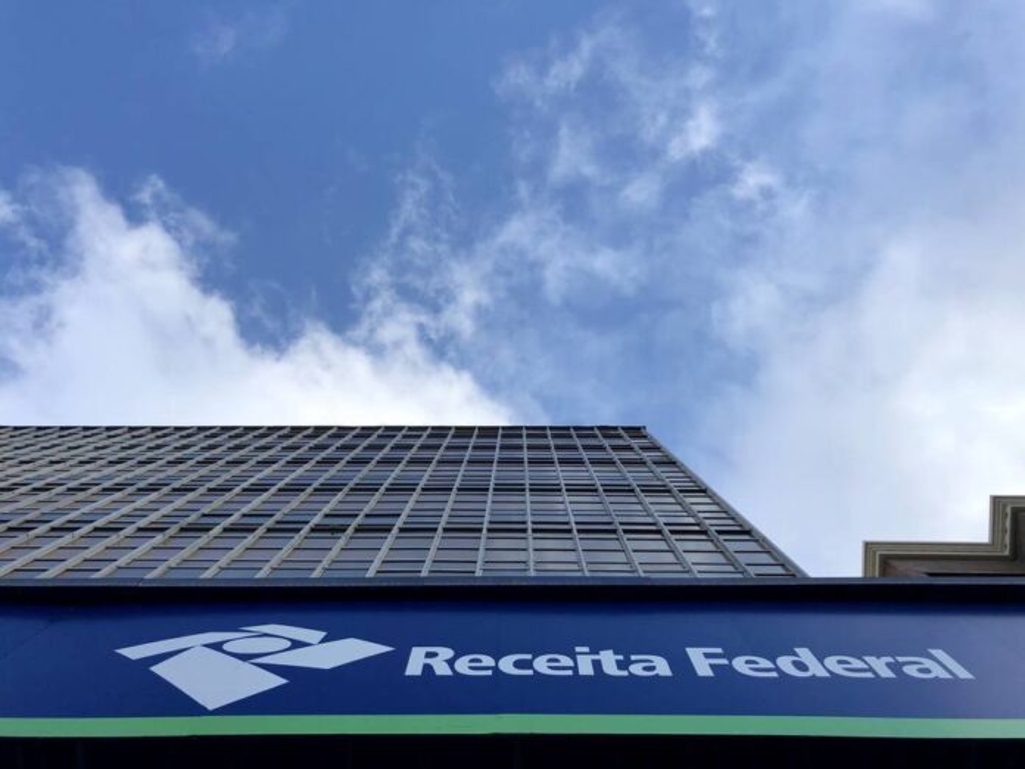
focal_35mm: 28
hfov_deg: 63.4
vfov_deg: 49.7
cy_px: 384
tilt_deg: +85.1
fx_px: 829
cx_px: 512
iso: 20
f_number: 1.8
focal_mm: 3.99
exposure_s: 1/1372
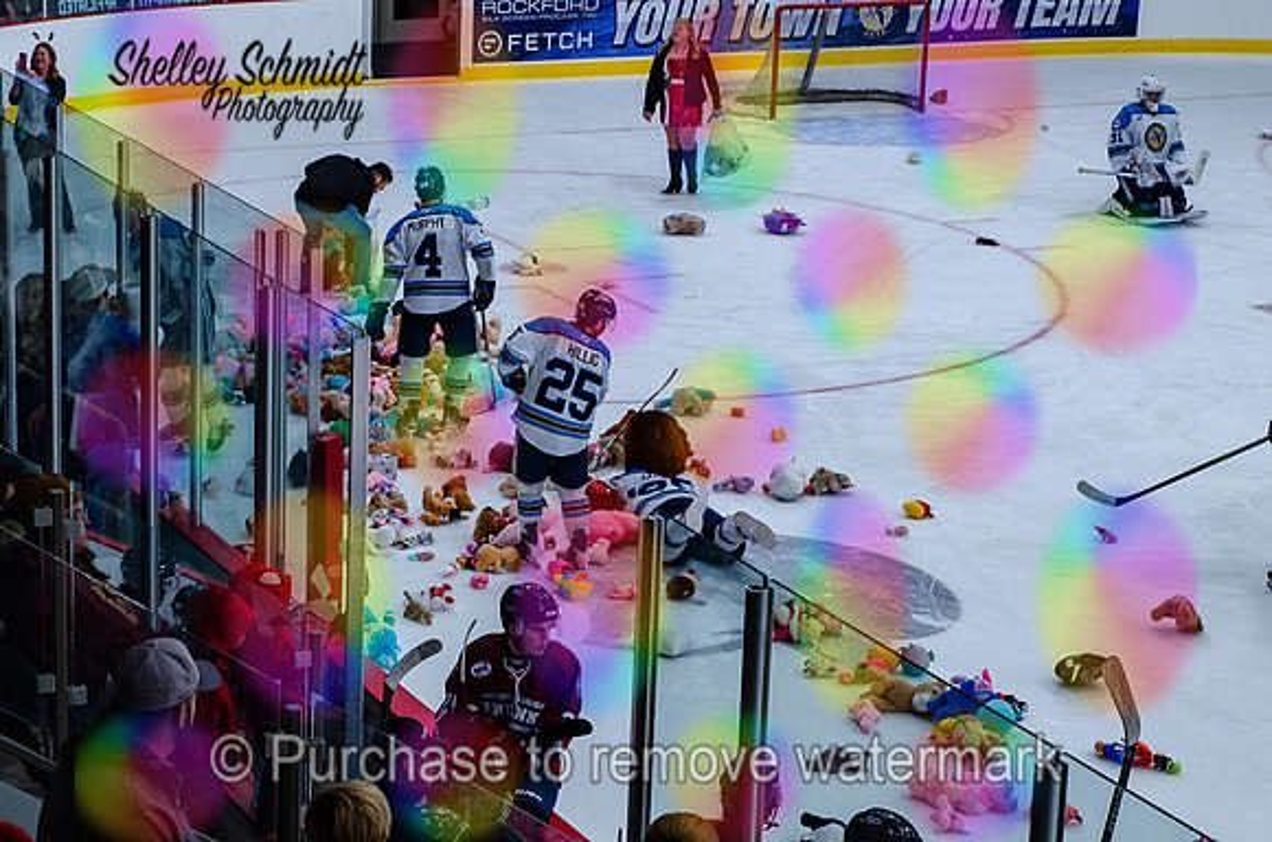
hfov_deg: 22.1
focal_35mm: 92
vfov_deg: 14.8
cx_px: 458
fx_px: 3250
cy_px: 442
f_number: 5
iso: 320
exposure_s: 1/320
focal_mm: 48
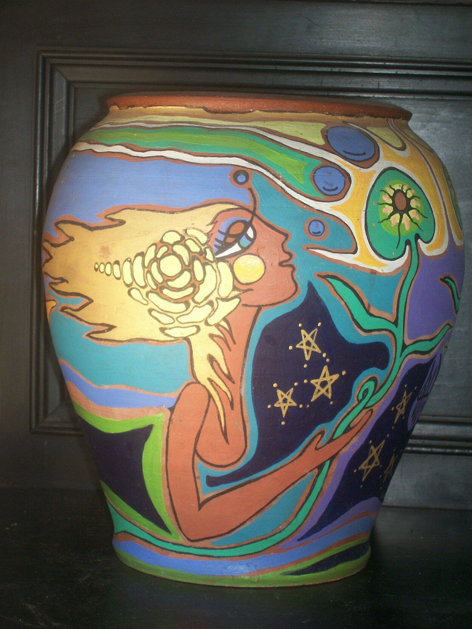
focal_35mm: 82
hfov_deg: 18.0
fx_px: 1491
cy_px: 314
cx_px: 236
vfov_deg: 23.8
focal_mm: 13.5
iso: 80
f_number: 4
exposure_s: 1/83.9
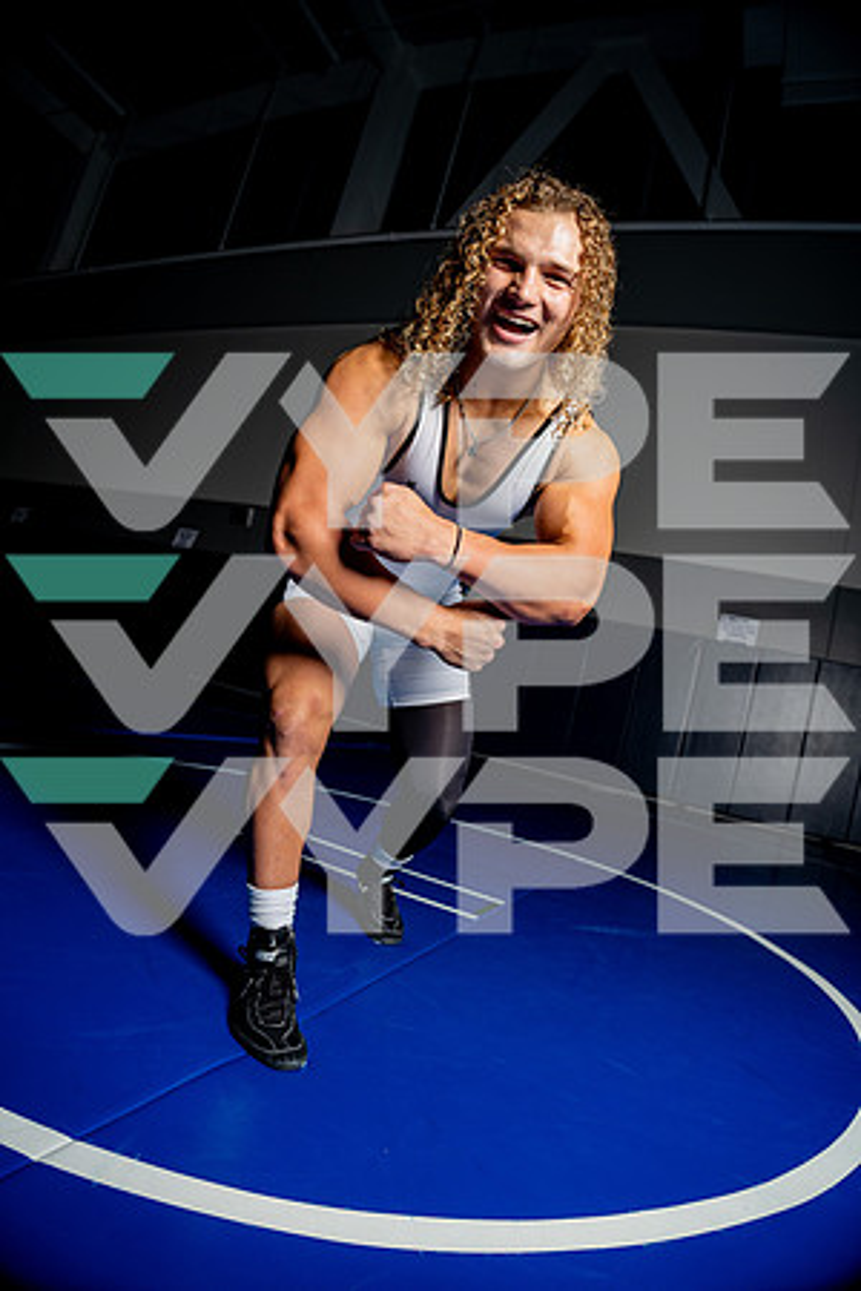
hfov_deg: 61.9
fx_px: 717
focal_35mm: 20
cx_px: 430
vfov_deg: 84.0
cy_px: 646
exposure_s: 1/250
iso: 125
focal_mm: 20
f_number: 4
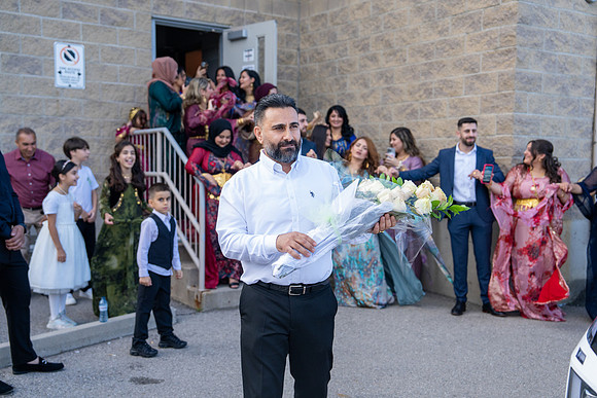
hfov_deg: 45.4
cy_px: 199
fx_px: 713
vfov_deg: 31.2
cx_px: 298
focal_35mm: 43
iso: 800
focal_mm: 43
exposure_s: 1/2000
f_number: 2.8
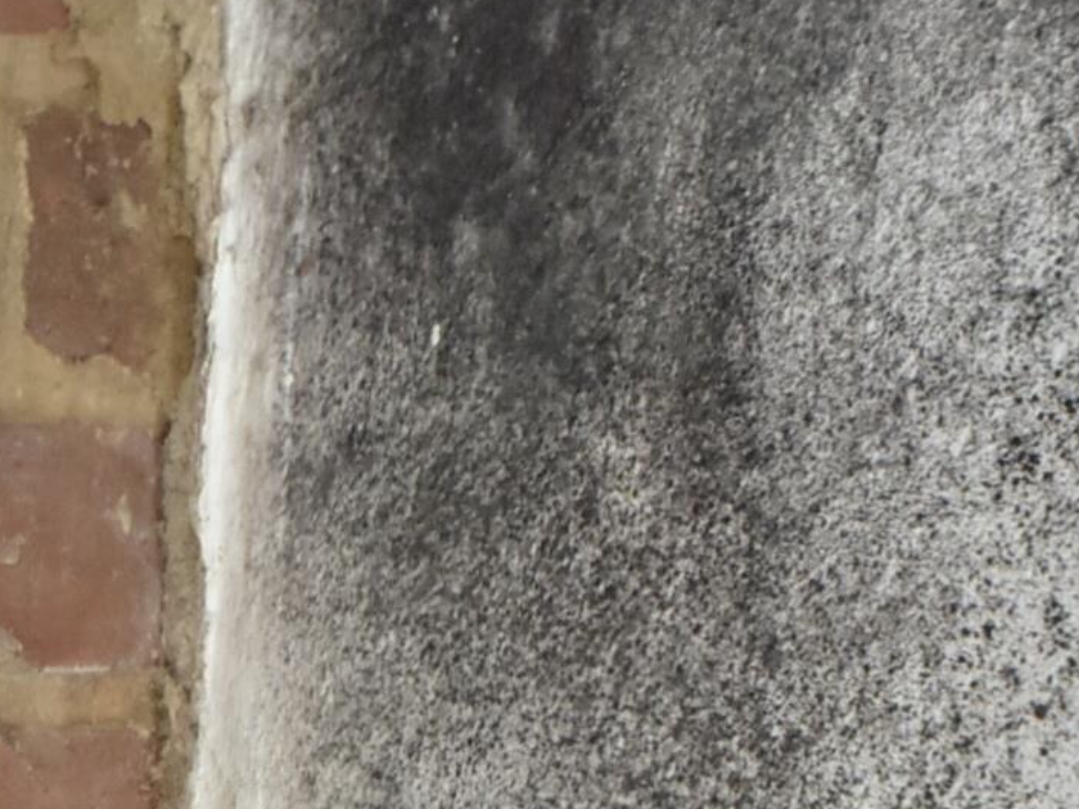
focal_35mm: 147
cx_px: -856
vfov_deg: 9.9
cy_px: 1119
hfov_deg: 12.3
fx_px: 4583
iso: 800
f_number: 4.5
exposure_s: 1/250
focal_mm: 24
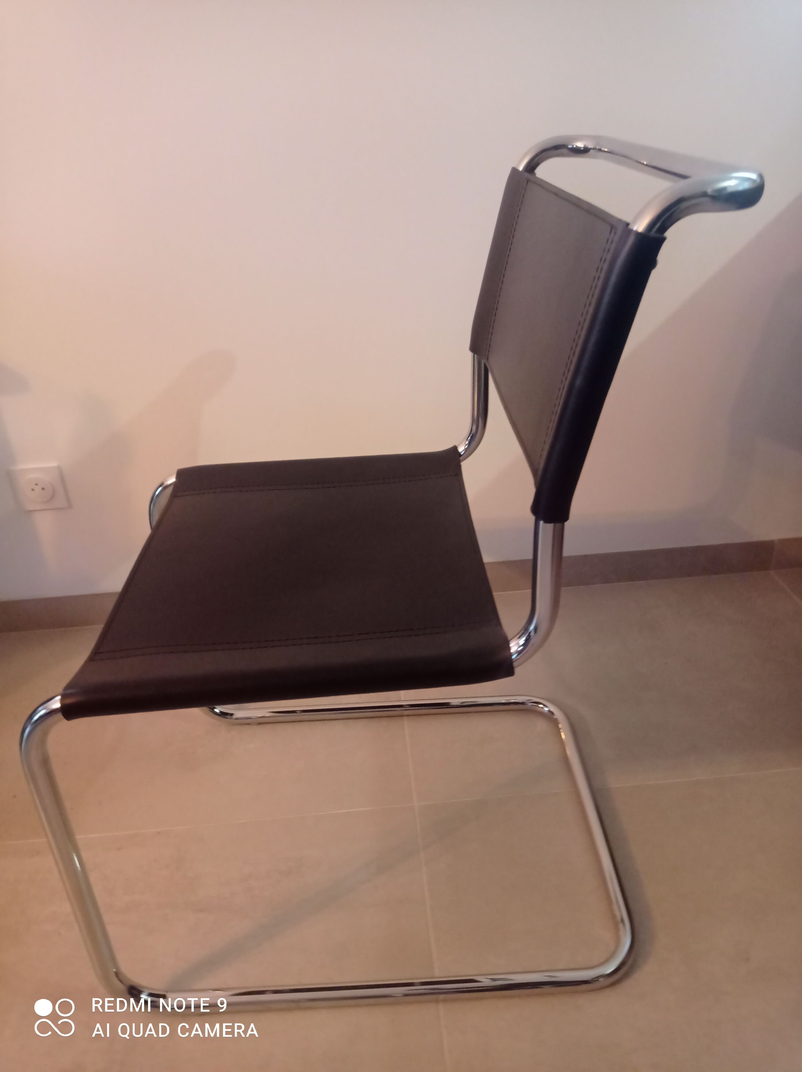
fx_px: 866
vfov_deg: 63.5
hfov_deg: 49.7
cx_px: 401
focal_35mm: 28
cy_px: 536
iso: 582
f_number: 1.79
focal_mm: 4.74
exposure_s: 1/25
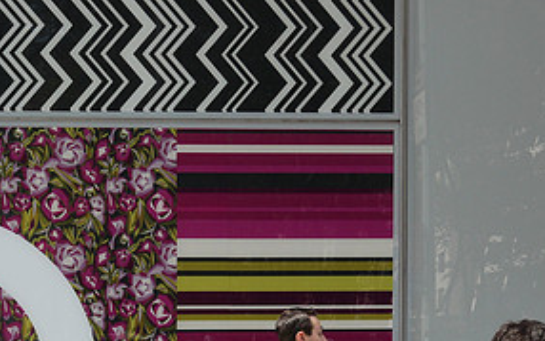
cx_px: 23
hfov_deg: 23.3
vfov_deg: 14.7
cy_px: 412
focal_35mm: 86
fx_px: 1278
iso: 100
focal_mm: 20
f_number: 4.5
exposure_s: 1/400
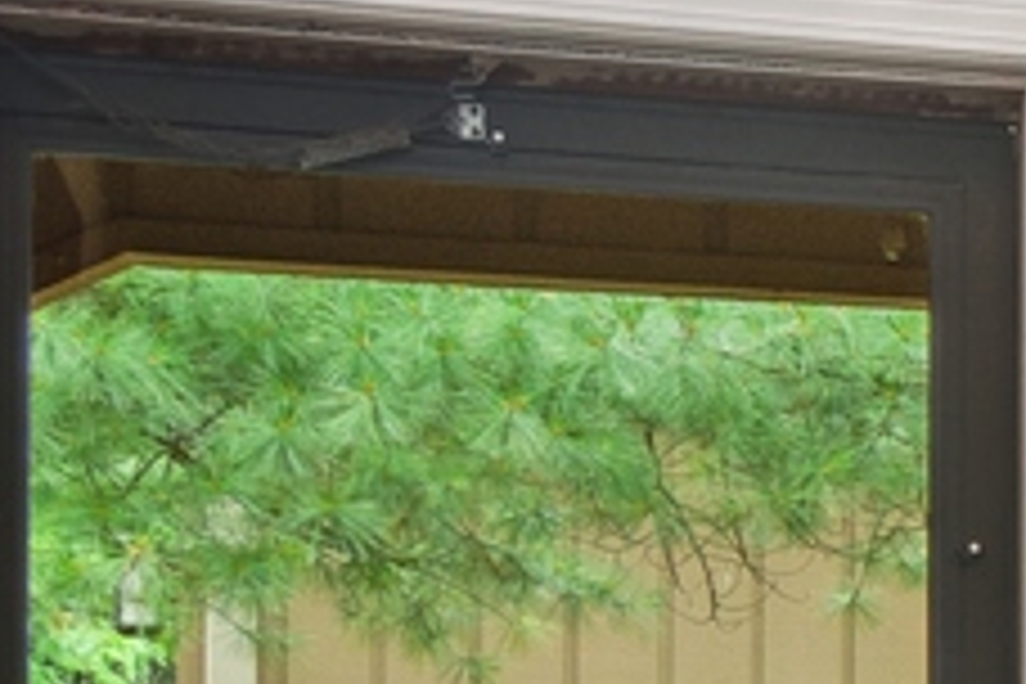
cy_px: 994
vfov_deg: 10.4
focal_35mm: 128
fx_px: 3648
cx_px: 2354
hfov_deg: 12.8
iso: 200
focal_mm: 12
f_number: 8
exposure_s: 1/25
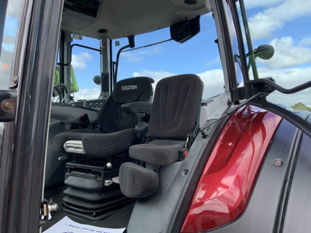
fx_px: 261
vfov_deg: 48.2
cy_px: 116
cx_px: 156
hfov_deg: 61.7
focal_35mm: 29
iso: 16
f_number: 1.8
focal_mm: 3
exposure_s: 1/422
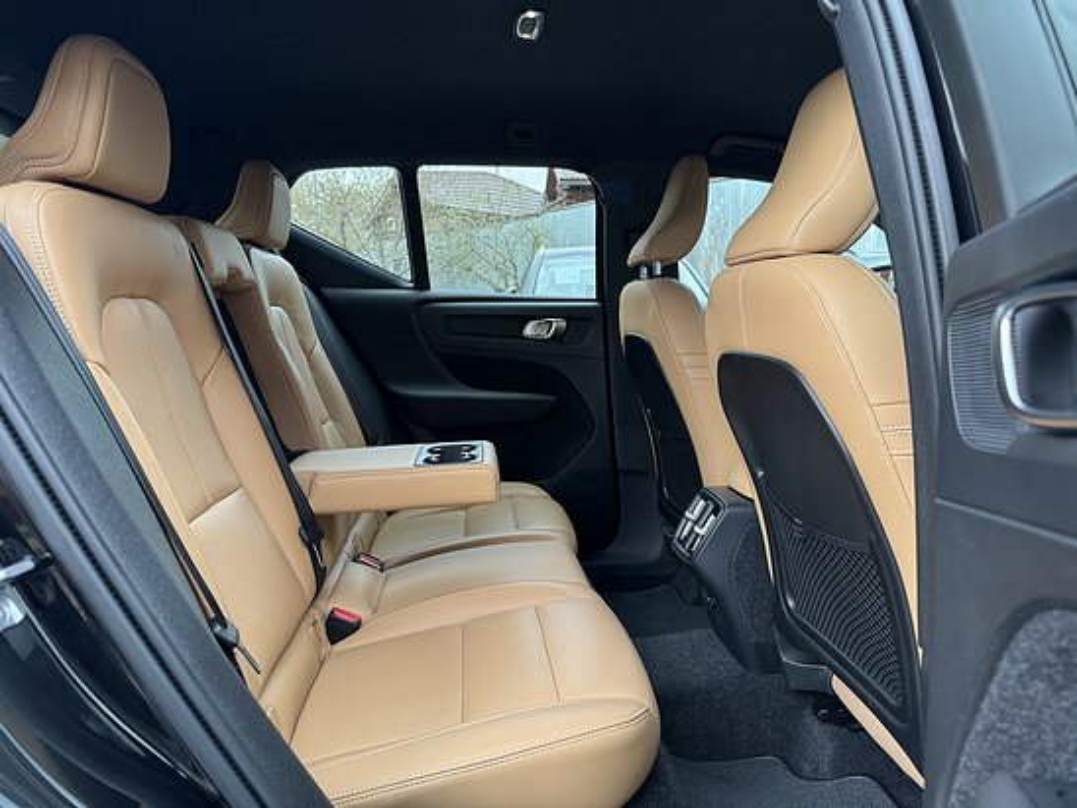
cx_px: 538
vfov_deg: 56.8
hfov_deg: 71.6
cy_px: 404
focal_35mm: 24
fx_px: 747
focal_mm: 6.76
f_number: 1.78
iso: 200
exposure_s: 1/114
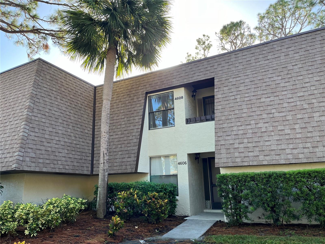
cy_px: 122
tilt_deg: +16.6
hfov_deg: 67.3
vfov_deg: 53.1
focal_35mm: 26
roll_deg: +0.6
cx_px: 162
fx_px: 244
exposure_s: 1/388
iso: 50
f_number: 1.6
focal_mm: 5.1
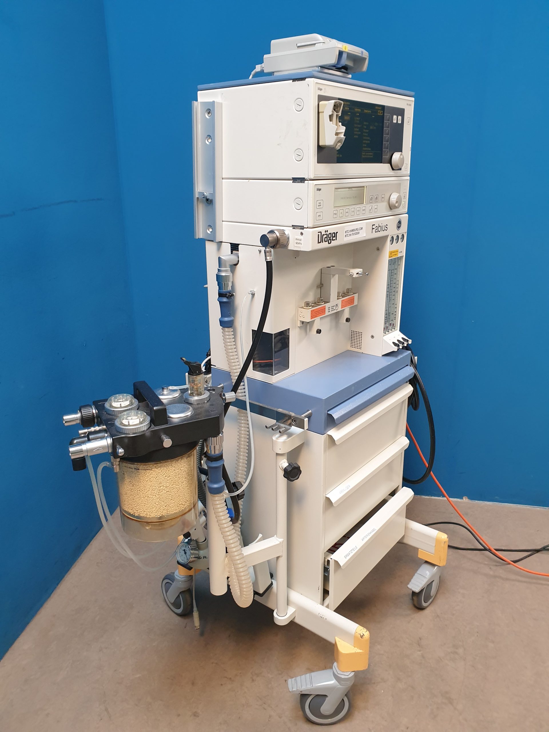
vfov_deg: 67.3
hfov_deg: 53.1
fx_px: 550
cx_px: 274
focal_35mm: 26
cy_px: 366
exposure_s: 1/50
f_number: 2.4
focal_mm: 4.3
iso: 250
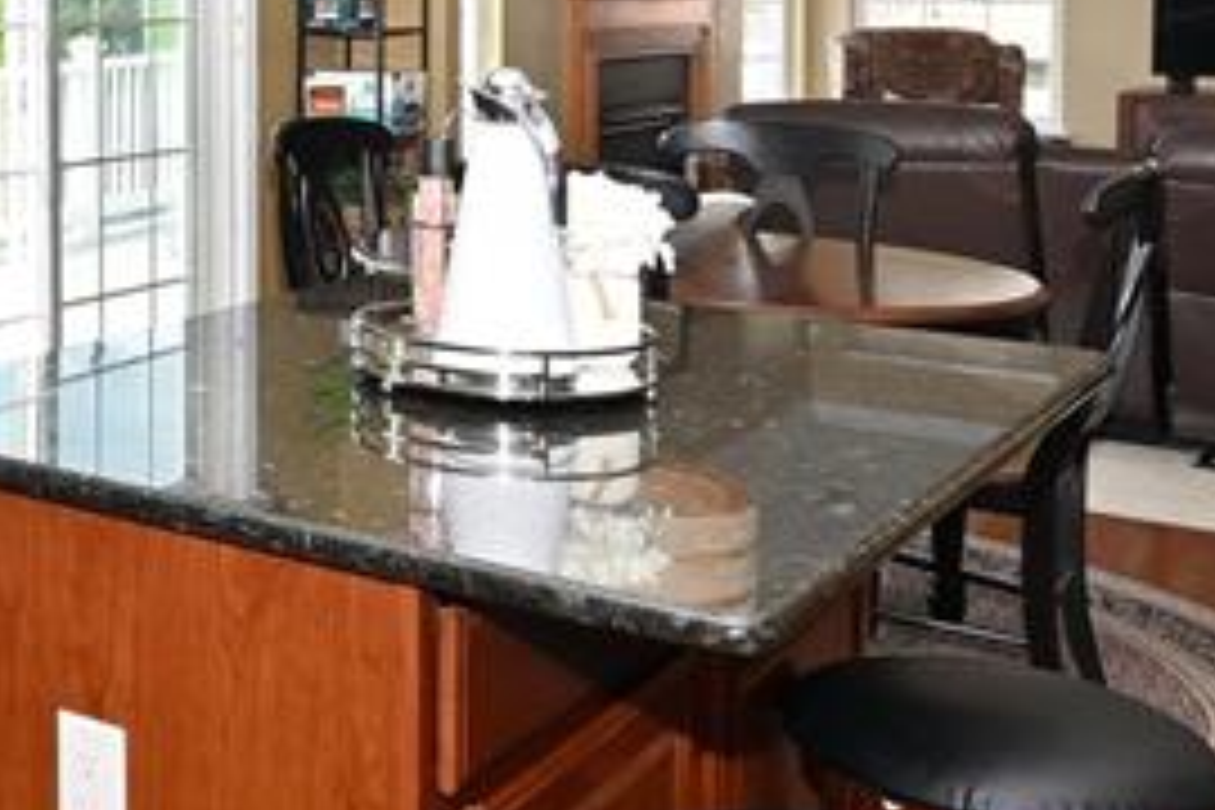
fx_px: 1789
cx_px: -189
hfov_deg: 32.1
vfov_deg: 24.8
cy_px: 90
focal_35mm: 53
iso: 320
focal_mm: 14
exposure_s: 1/125
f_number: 9
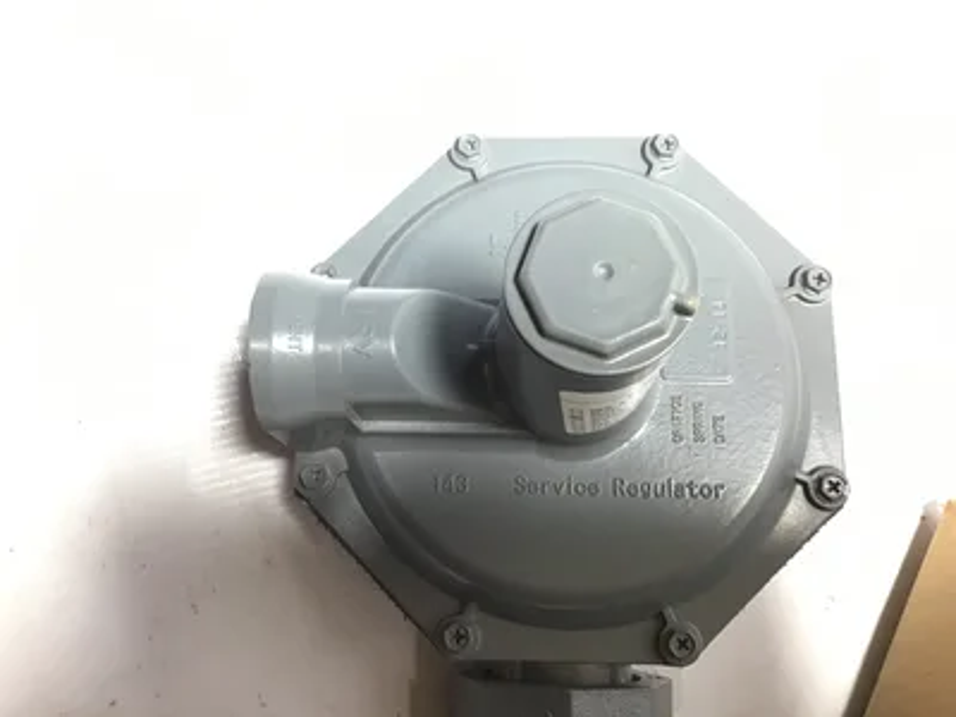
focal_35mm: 31
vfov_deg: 45.4
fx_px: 856
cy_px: 358
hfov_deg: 58.4
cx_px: 478
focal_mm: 3.3
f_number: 2.4
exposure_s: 1/30
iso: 25
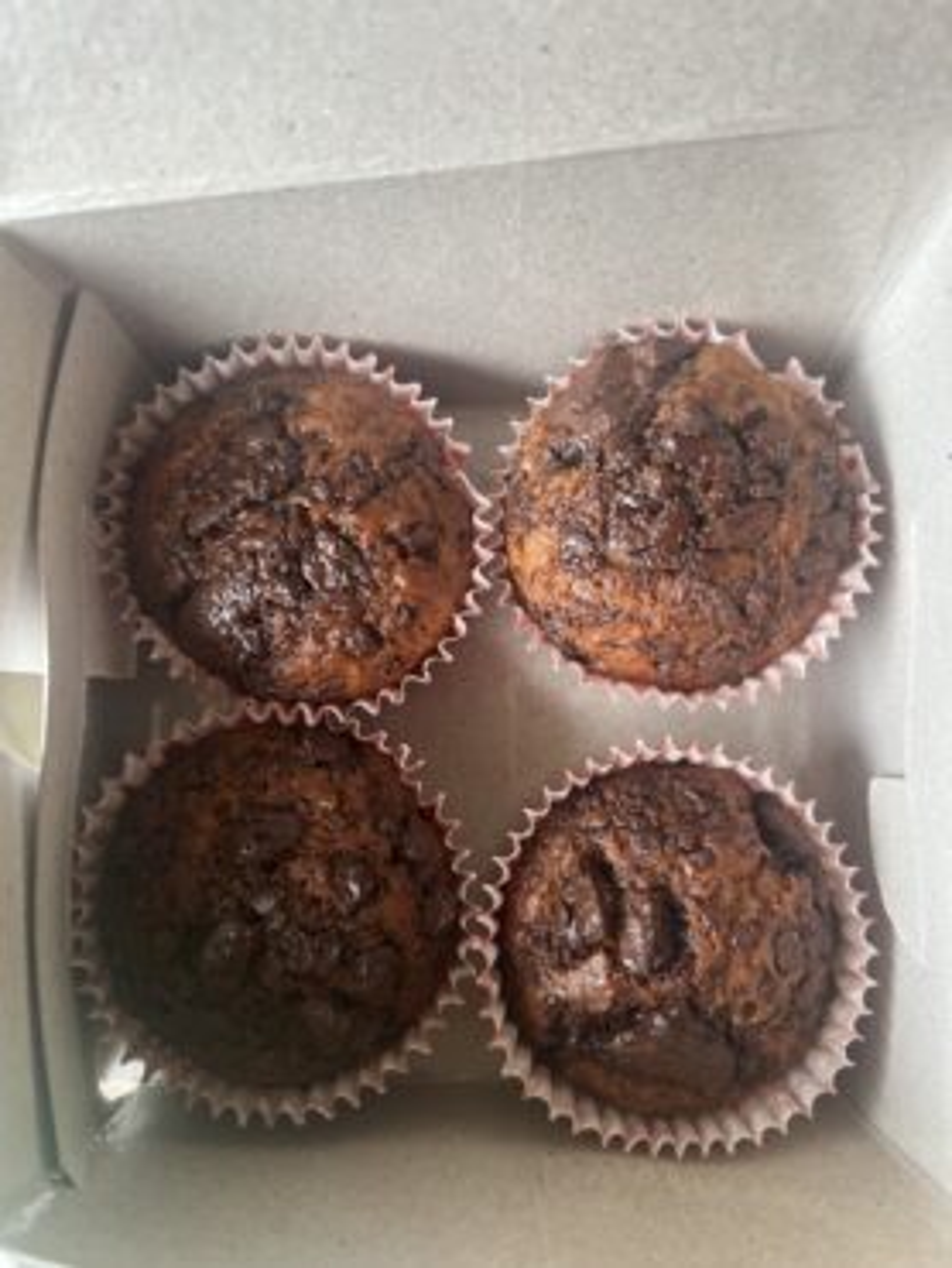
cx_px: 476
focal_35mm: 26
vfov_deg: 67.3
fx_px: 952
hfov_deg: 53.1
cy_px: 634
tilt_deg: -64.2
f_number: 1.5
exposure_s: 1/121
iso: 125
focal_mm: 5.7
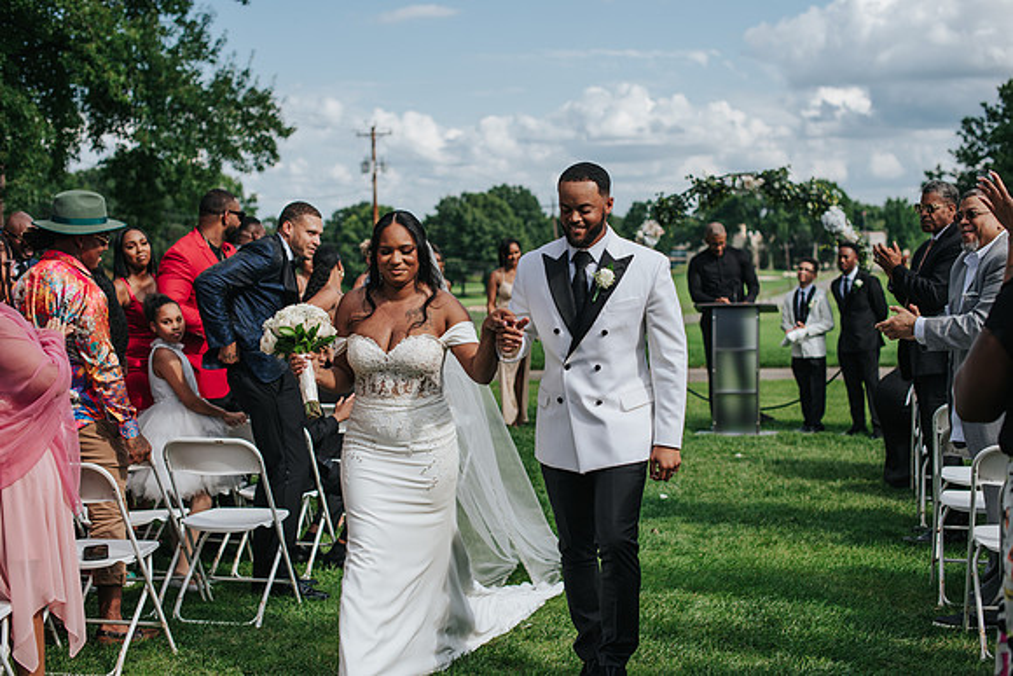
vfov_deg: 27.0
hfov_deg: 39.6
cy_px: 338
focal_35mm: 50
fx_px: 1407
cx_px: 506
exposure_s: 1/1600
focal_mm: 50
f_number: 3.2
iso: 110
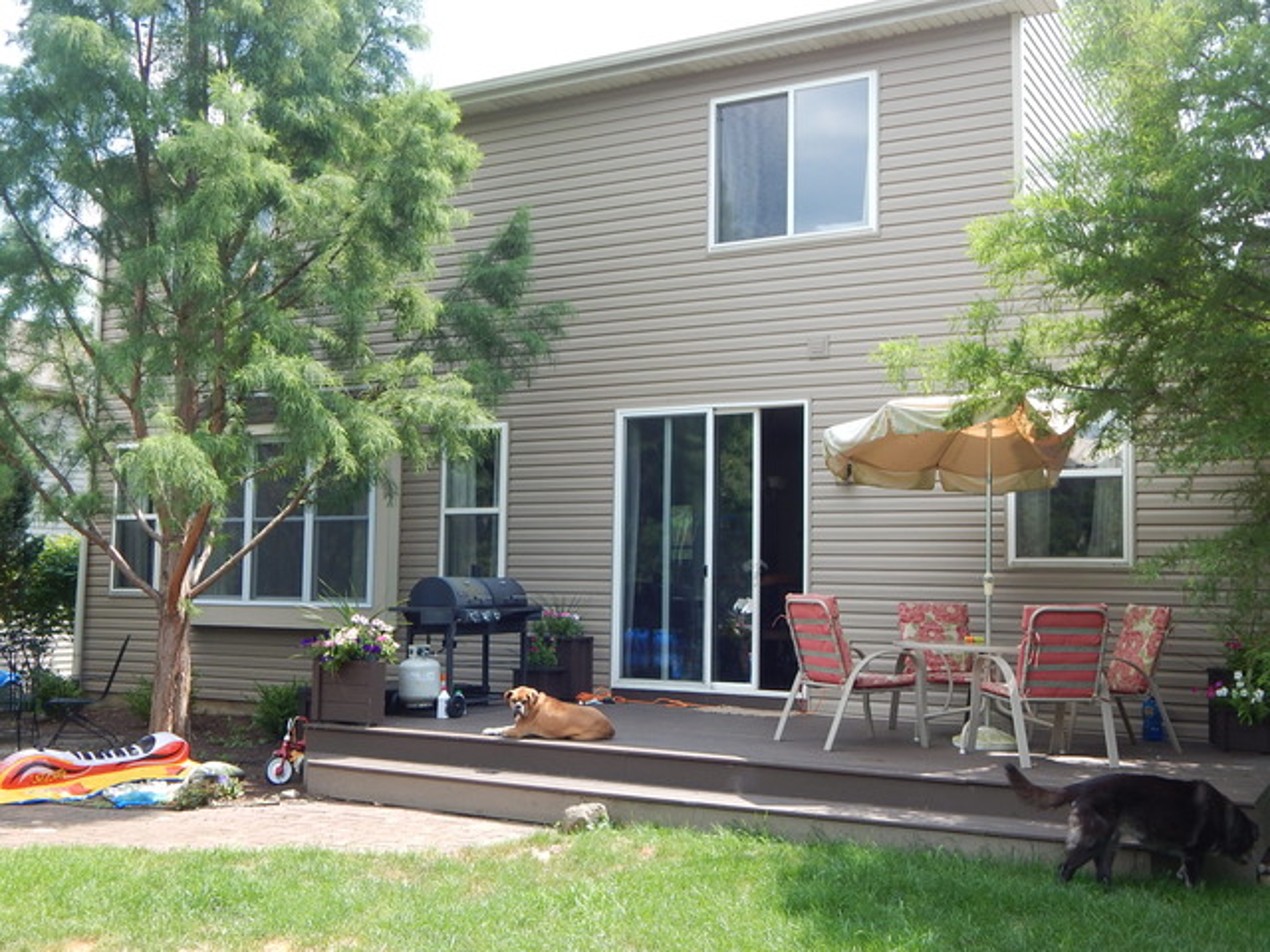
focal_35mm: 38
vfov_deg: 37.7
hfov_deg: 49.0
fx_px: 1394
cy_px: 476
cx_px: 635
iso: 125
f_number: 3.4
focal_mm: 6.8
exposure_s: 1/400
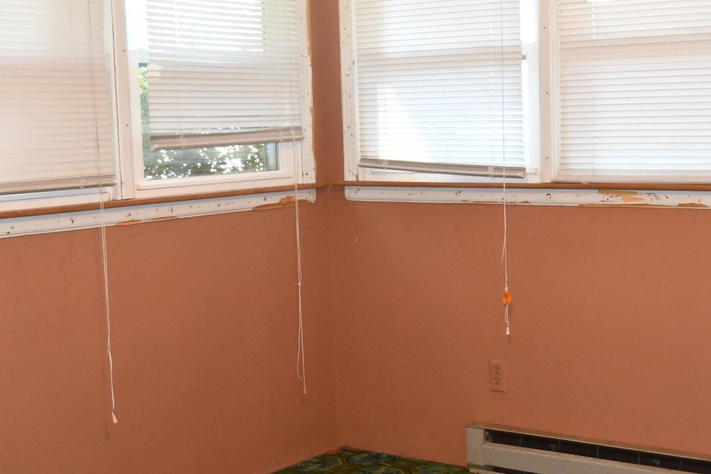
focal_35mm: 60
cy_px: 227
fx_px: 1185
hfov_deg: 33.0
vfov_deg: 22.6
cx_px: 493
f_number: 4.2
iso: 1100
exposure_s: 1/60
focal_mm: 18
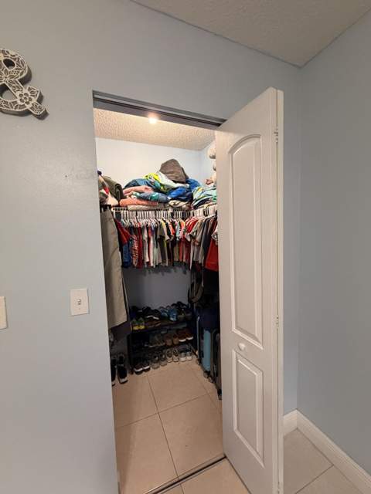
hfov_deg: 85.7
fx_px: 200
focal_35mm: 14
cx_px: 186
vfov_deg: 102.1
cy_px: 247
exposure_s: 1/60
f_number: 2.2
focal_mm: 2.22
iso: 400
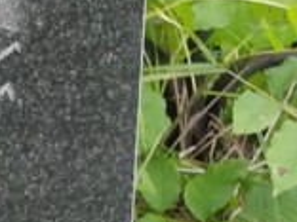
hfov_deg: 5.3
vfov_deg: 4.0
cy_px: 455
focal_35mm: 369
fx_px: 3166
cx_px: -97
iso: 100
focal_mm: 5.52
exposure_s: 1/140
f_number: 1.9
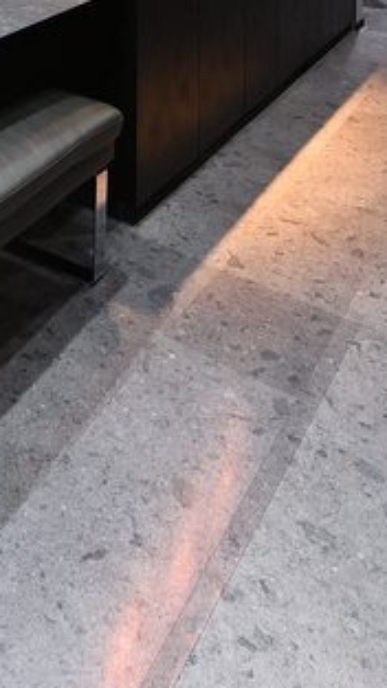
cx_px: -93
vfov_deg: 32.7
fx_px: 803
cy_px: -233
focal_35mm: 44
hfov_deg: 24.3
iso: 400
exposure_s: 1/5
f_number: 11
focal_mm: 14
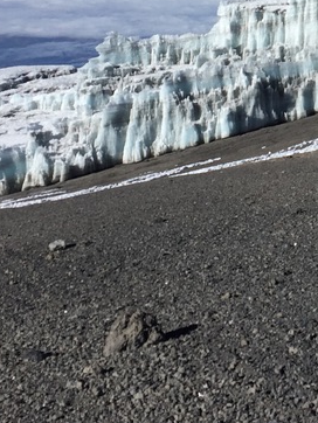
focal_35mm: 82
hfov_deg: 17.5
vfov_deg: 23.0
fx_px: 1003
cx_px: 339
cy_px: 11
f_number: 2.2
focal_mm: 4.15
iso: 32
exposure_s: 1/3597
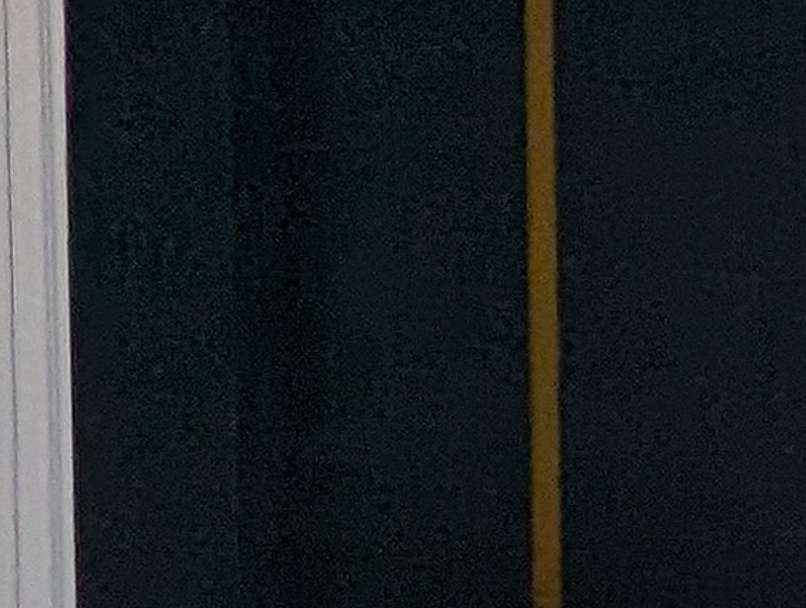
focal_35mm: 94
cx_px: 2337
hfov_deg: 11.9
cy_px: 774
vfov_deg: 15.1
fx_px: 2192
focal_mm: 1.95
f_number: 2.2
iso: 37
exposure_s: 1/146
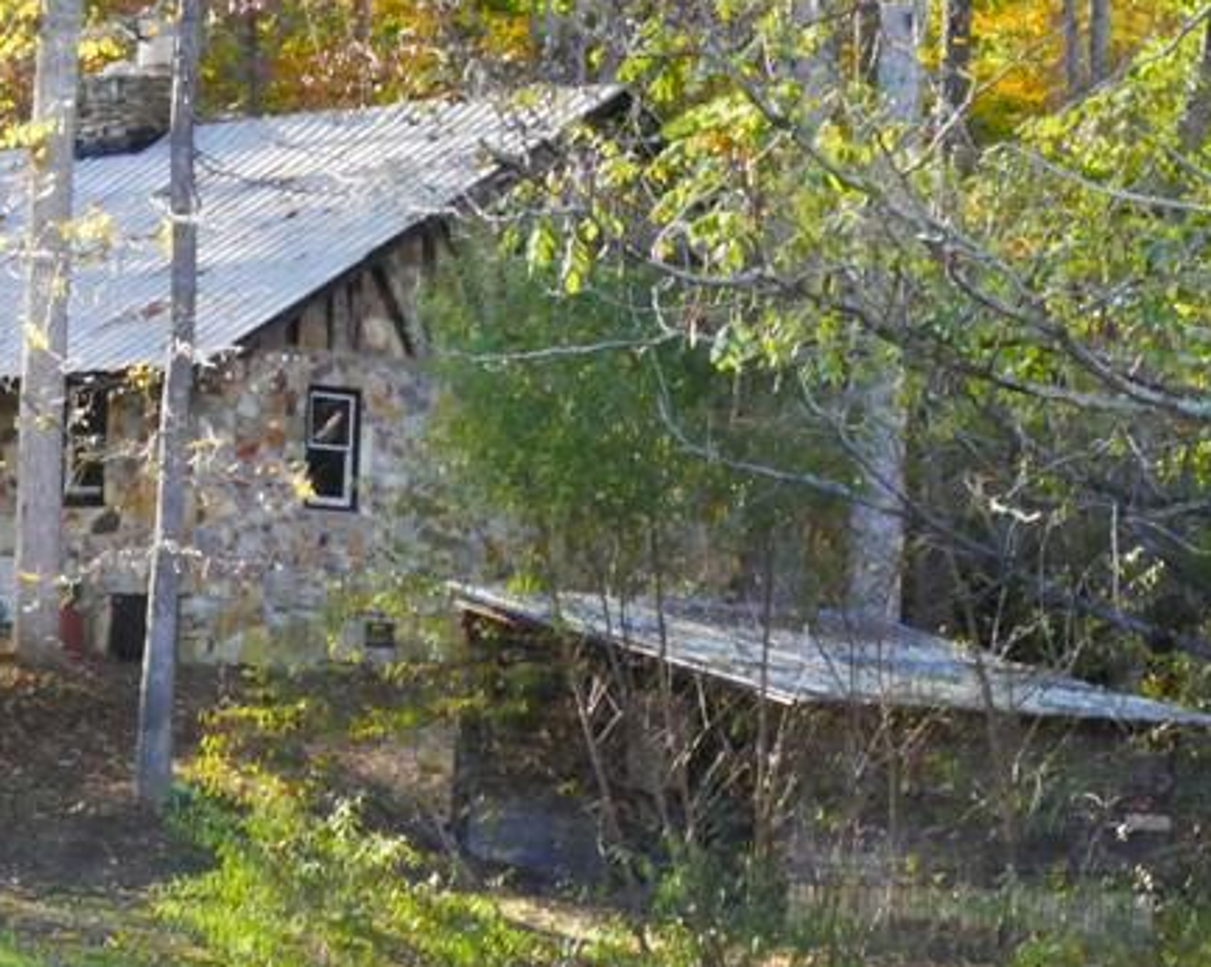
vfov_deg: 9.8
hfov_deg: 12.2
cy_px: 394
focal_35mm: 157
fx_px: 5624
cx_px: 57
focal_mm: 34
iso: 3200
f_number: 20
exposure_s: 1/80
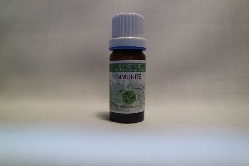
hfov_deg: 73.7
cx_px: 124
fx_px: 166
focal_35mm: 24
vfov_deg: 53.1
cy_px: 83
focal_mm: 16
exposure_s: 1/100
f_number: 4
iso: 400
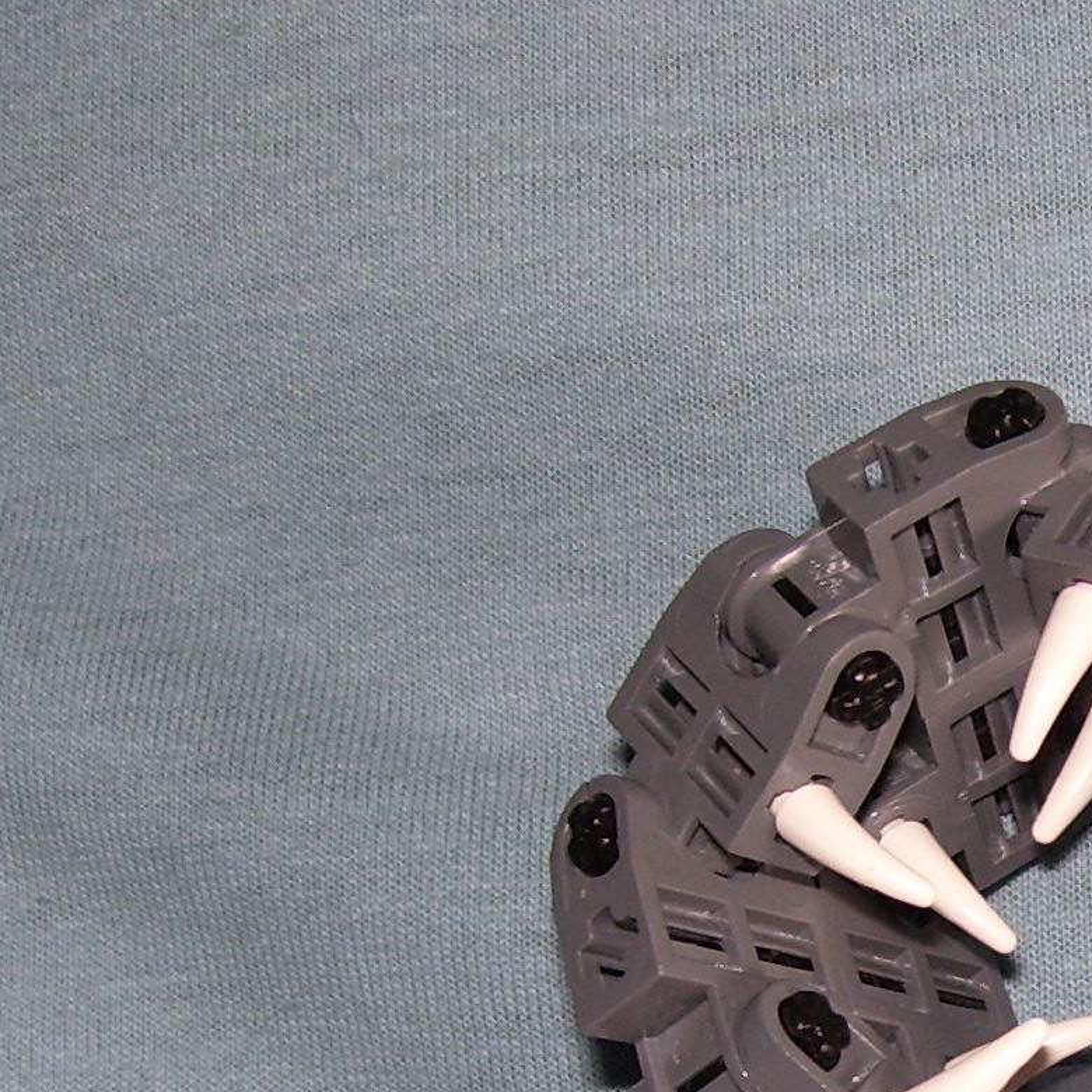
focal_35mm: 94
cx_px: 1098
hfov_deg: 18.0
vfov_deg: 18.1
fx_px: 3355
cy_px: 1050
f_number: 2.7
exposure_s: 1/60
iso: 80
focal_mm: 6
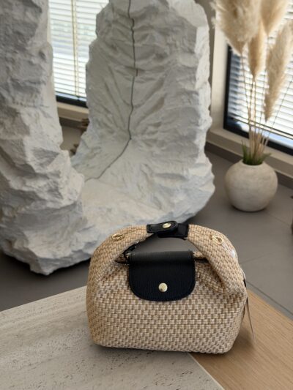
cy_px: 195
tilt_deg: -23.0
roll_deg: -0.2
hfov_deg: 30.3
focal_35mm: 48
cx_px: 146
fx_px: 541
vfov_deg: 39.6
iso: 100
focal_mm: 6.76
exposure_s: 1/197
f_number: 1.78
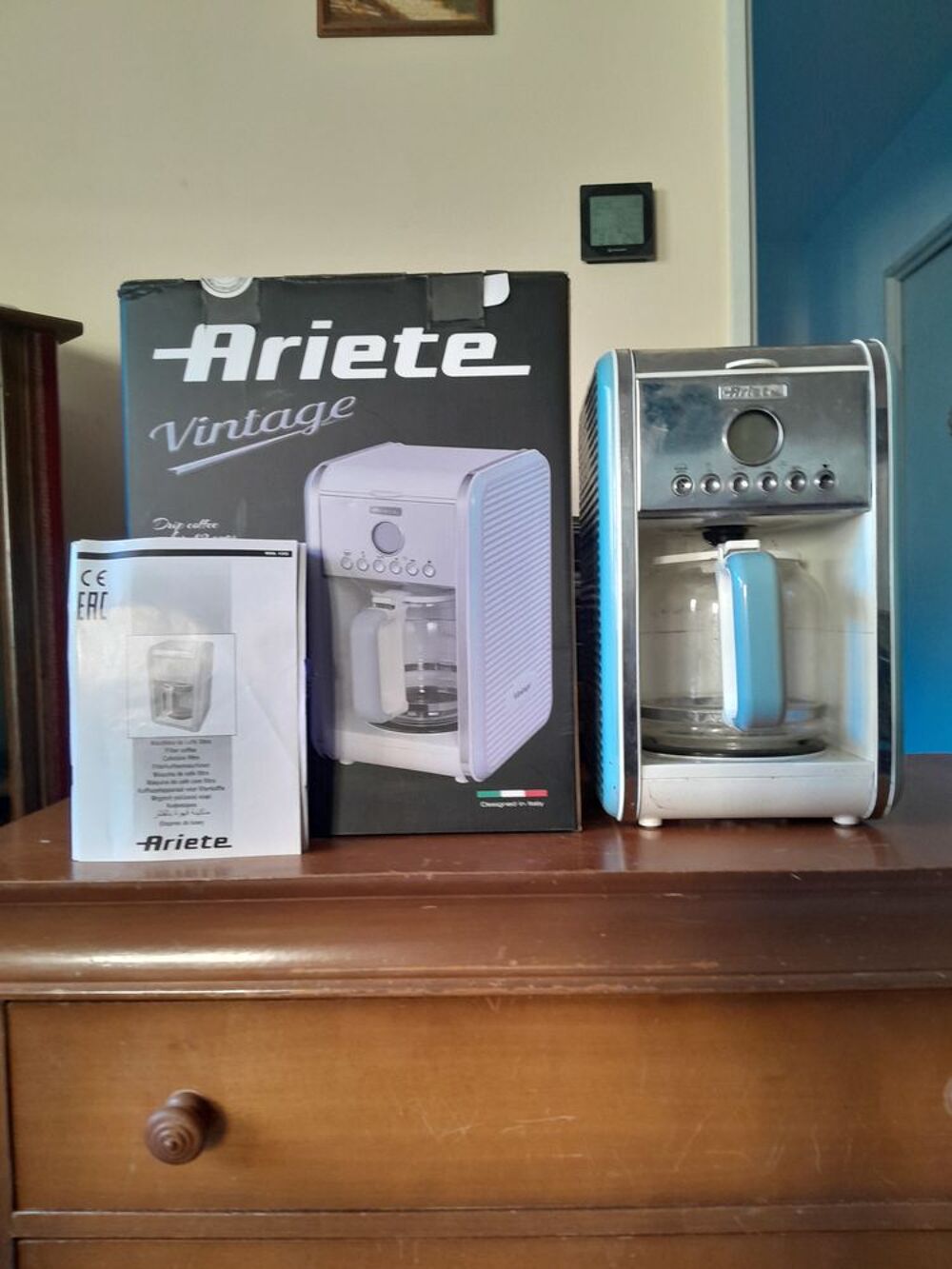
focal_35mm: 26
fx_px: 953
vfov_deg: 67.3
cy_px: 634
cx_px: 476
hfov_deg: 53.1
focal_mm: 3.98
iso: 320
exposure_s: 1/50
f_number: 1.8
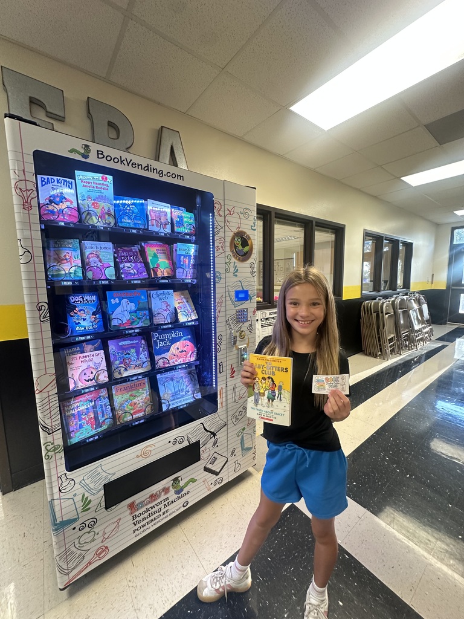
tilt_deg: -6.9
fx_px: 250
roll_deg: -0.1
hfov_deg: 85.7
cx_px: 232
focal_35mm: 14
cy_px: 310
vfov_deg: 102.1
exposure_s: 1/60
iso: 250
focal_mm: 2.22
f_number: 2.2
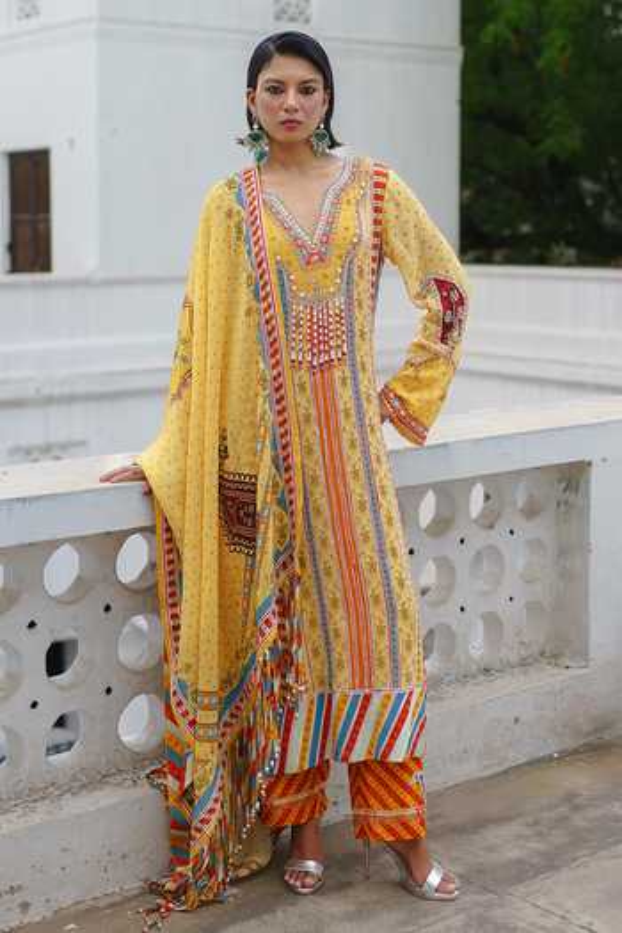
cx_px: 311
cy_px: 466
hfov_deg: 37.9
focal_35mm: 35
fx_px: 907
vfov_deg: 54.4
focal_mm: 35
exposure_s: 1/500
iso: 200
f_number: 1.8
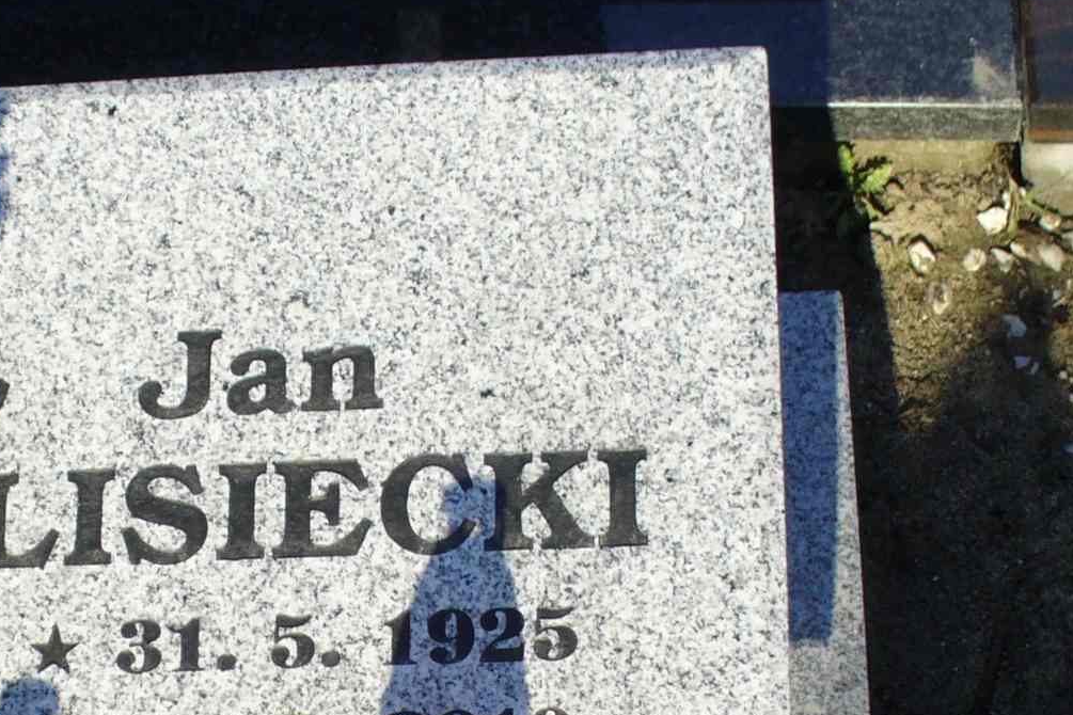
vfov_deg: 13.8
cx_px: 360
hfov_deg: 20.7
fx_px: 2921
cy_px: 722
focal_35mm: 98
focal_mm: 6.1
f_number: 5.6
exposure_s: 1/160
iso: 80
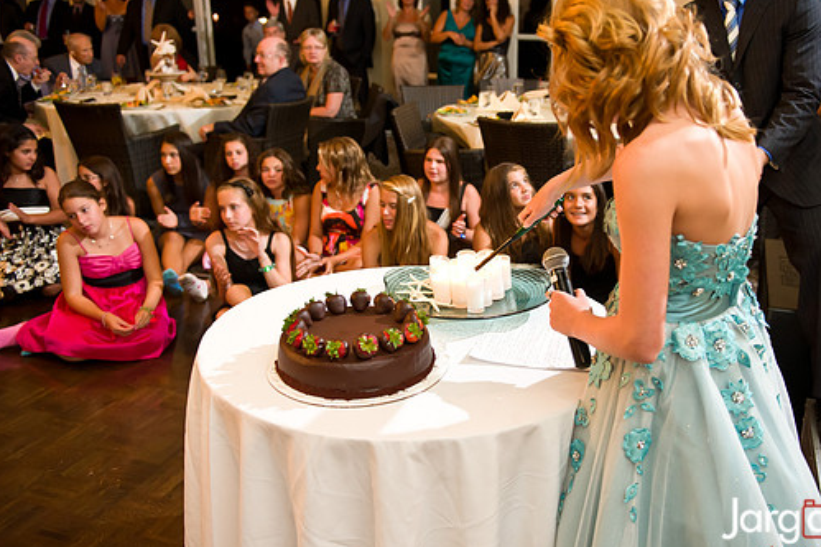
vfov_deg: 36.8
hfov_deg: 53.0
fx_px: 820
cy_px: 267
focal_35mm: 36
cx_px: 469
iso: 1600
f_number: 3.2
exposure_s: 1/125
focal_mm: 31
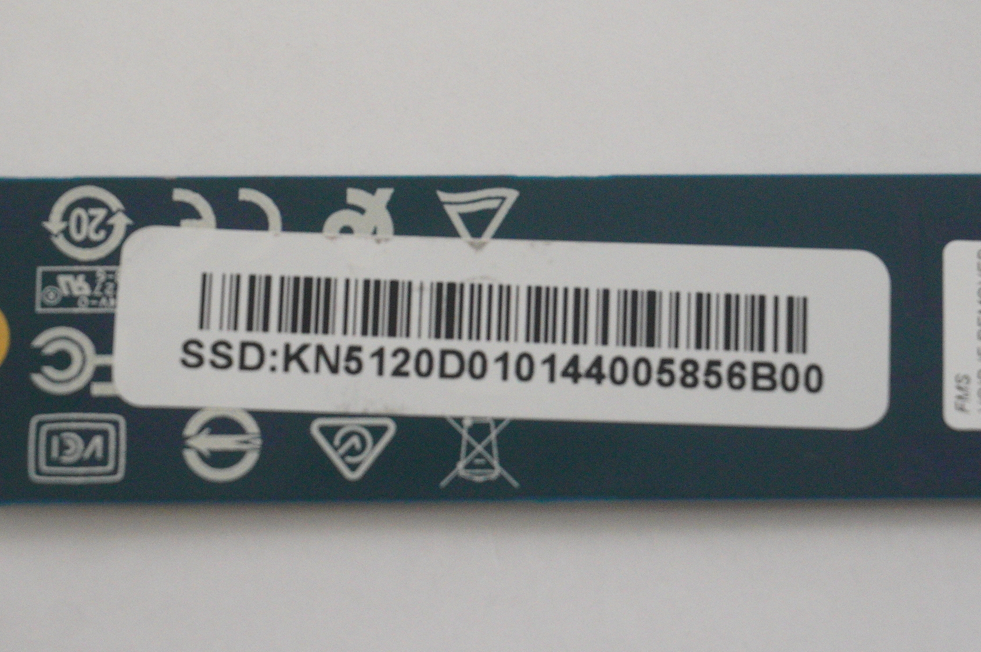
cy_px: 333
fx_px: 3022
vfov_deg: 12.3
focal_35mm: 111
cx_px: 568
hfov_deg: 18.4
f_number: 5.6
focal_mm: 50
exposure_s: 1/320
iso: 4000
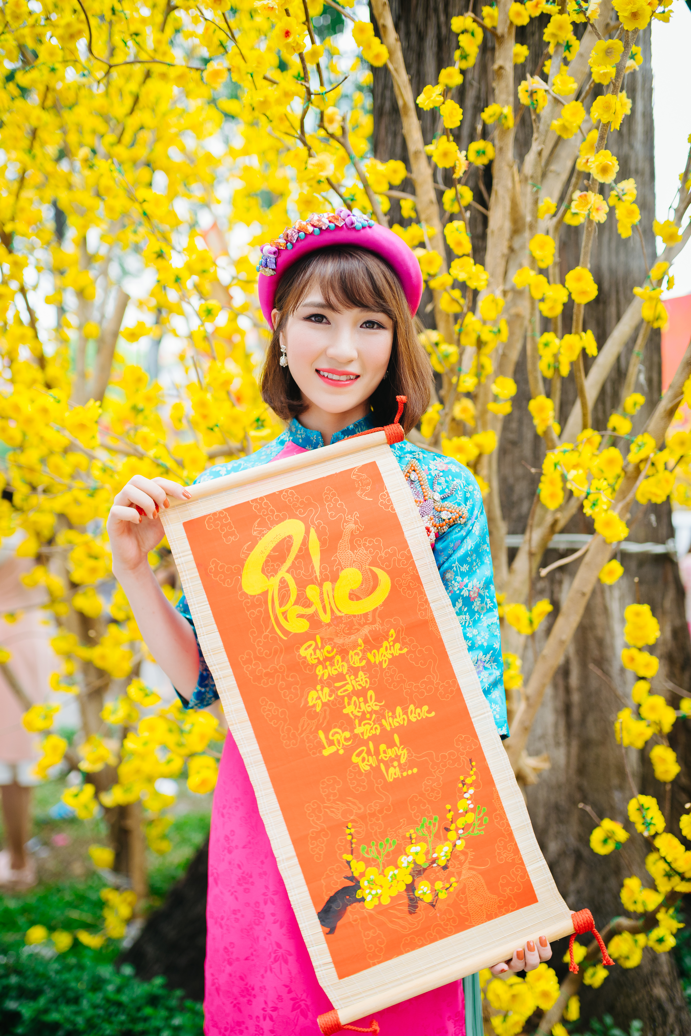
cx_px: 346
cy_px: 518
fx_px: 1008
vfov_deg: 54.4
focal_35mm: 35
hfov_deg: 37.9
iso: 250
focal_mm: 35
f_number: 2
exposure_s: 1/400
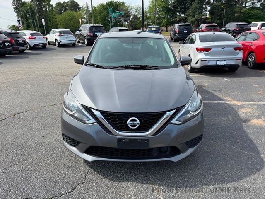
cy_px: 100
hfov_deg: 71.6
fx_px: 184
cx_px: 132
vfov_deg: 56.8
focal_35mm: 24
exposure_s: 1/2611
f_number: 1.78
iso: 80
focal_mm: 6.76
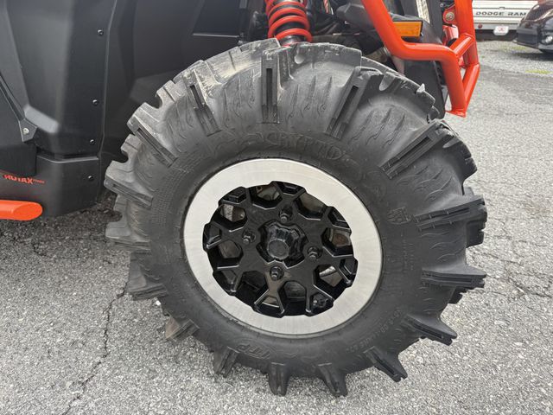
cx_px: 276
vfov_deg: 56.8
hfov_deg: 71.6
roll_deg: +2.3
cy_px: 208
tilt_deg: -24.5
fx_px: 383
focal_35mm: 24
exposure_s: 1/121
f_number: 1.78
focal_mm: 6.76
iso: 80
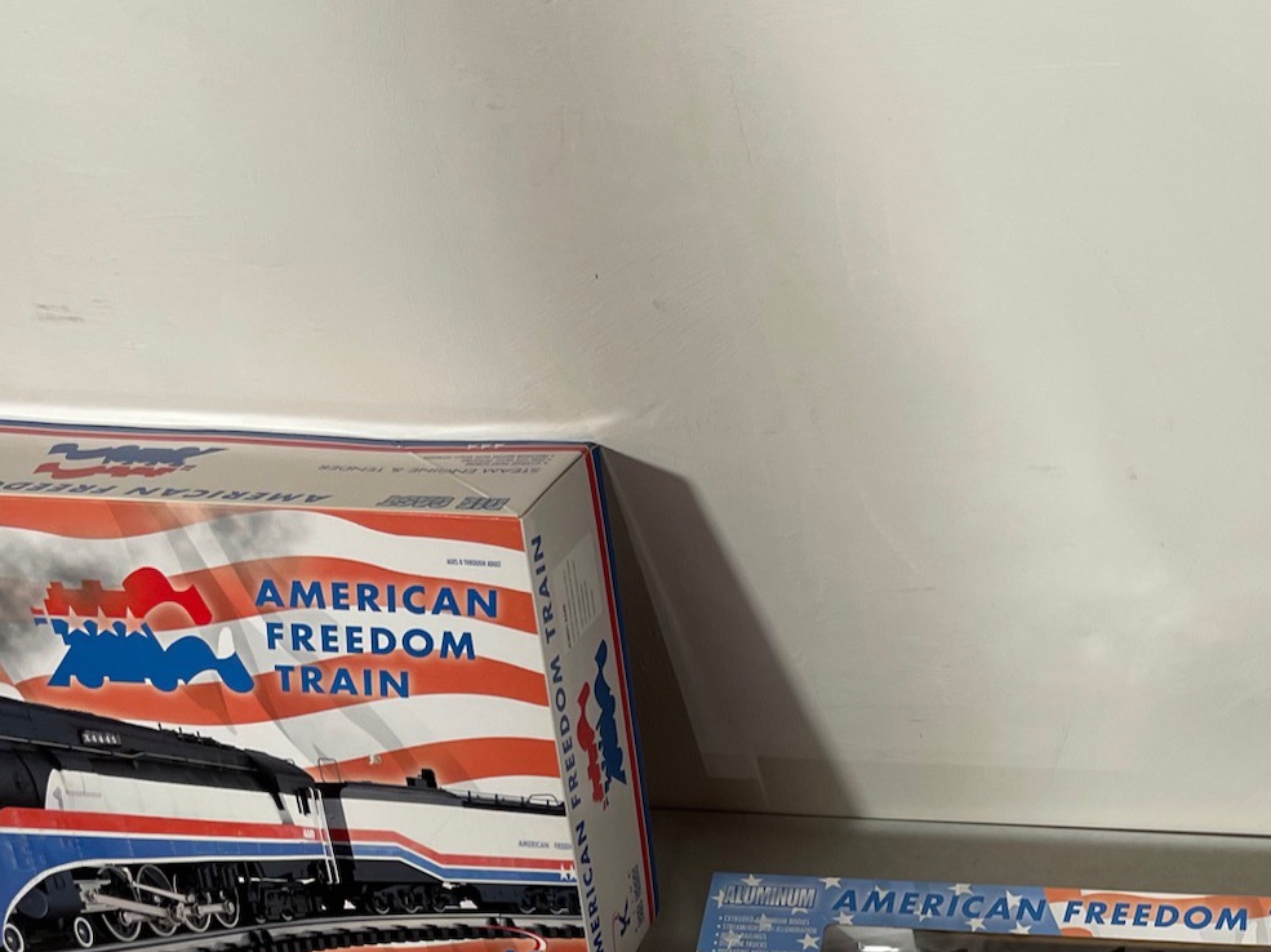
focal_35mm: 52
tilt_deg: -55.8
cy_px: 836
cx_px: 1132
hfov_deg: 34.8
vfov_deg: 27.1
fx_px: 1909
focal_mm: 5.1
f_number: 1.6
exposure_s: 1/60
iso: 80
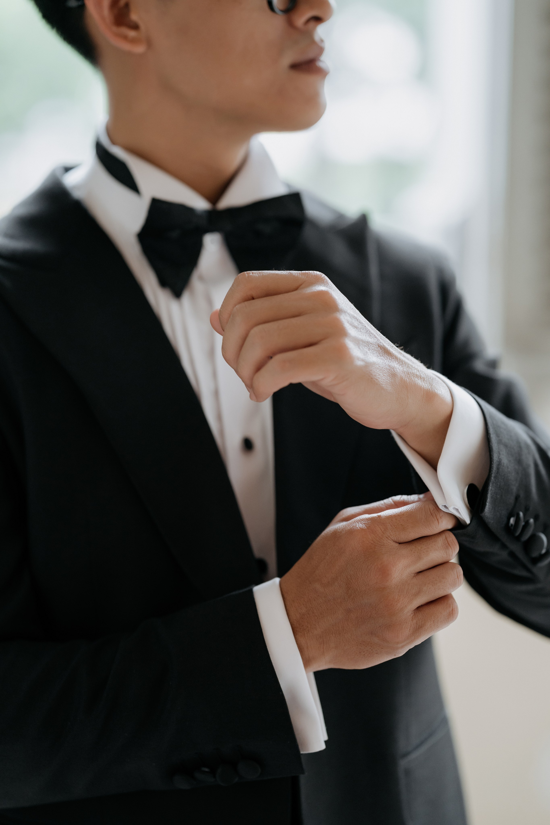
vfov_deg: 23.9
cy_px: 412
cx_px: 275
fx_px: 1948
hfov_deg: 16.1
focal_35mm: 85
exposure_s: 1/250
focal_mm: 85
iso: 1000
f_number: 1.8
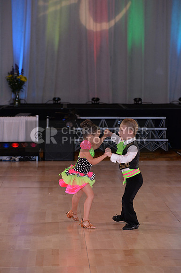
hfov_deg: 7.6
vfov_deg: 11.4
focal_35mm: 180
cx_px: 90
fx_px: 1361
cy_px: 136
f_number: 6.3
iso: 2000
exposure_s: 1/250
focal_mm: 180
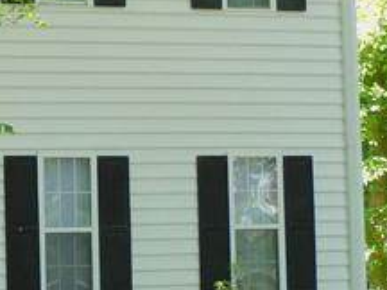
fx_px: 1856
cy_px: 64
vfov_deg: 8.9
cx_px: -145
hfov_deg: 11.5
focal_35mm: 166
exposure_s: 1/125
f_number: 3.8
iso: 125
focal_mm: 6.3
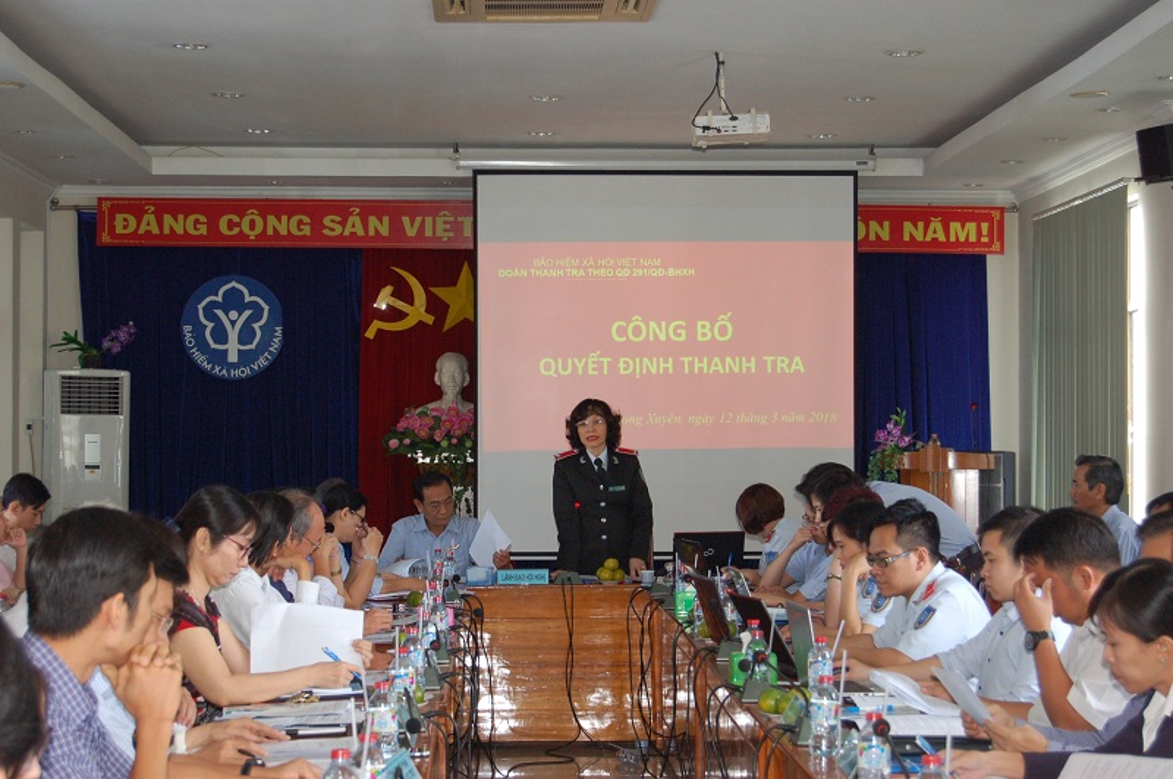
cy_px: 390
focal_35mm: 69
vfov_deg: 19.7
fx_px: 2245
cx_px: 586
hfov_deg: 29.3
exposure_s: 1/60
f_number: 5.3
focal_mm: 46
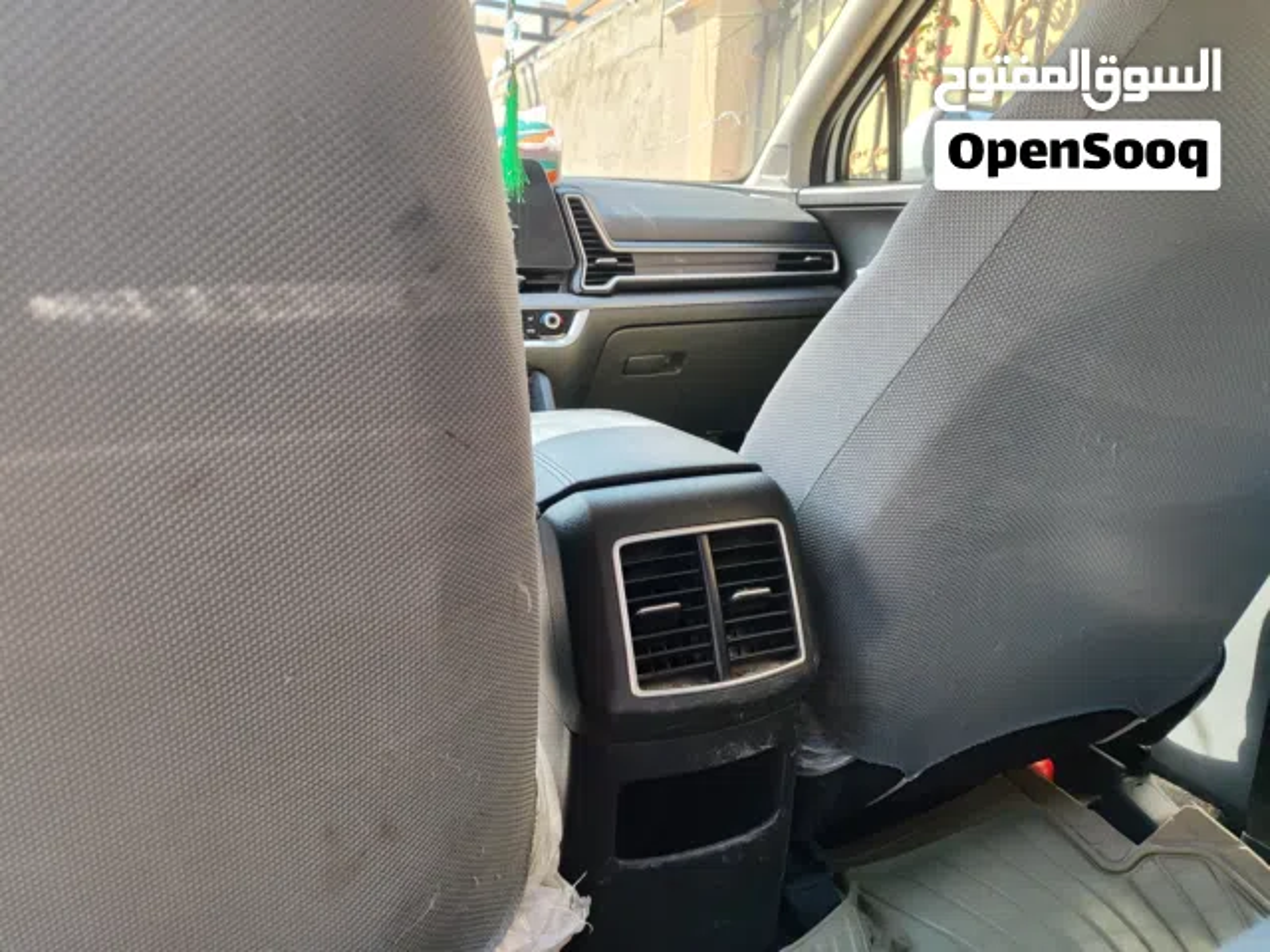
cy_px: 476
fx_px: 881
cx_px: 635
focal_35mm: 24
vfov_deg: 56.8
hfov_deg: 71.6
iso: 124
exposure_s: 1/100
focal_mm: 5.89
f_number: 1.89
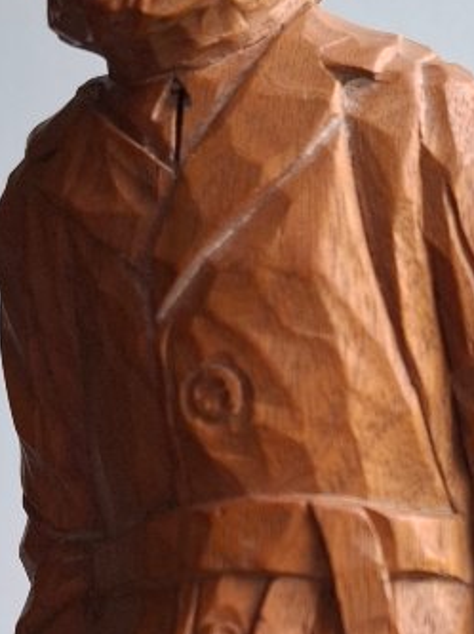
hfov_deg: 17.7
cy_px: 598
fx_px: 1518
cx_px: 272
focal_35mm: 83
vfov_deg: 22.9
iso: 200
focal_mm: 5.54
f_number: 1.8
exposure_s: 1/120
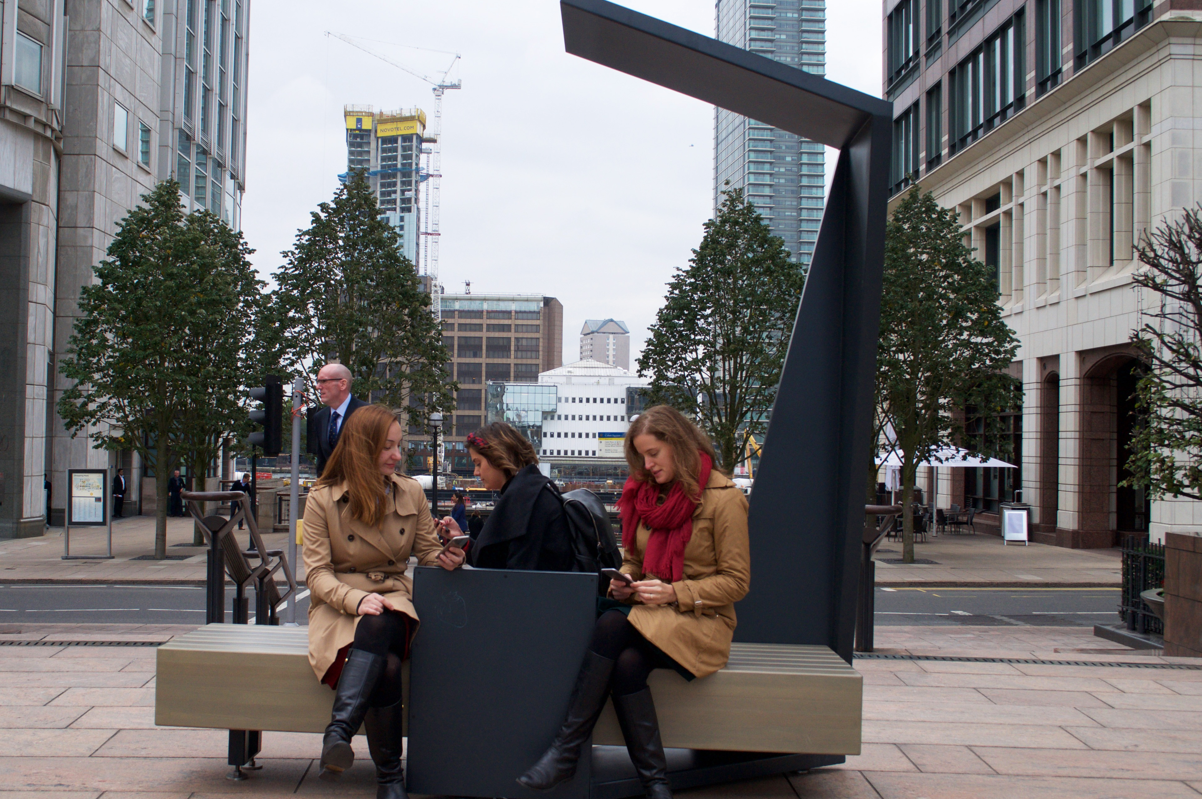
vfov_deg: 33.3
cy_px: 397
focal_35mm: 40
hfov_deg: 48.4
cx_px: 538
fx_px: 1334
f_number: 8
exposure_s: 1/250
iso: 400
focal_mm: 24
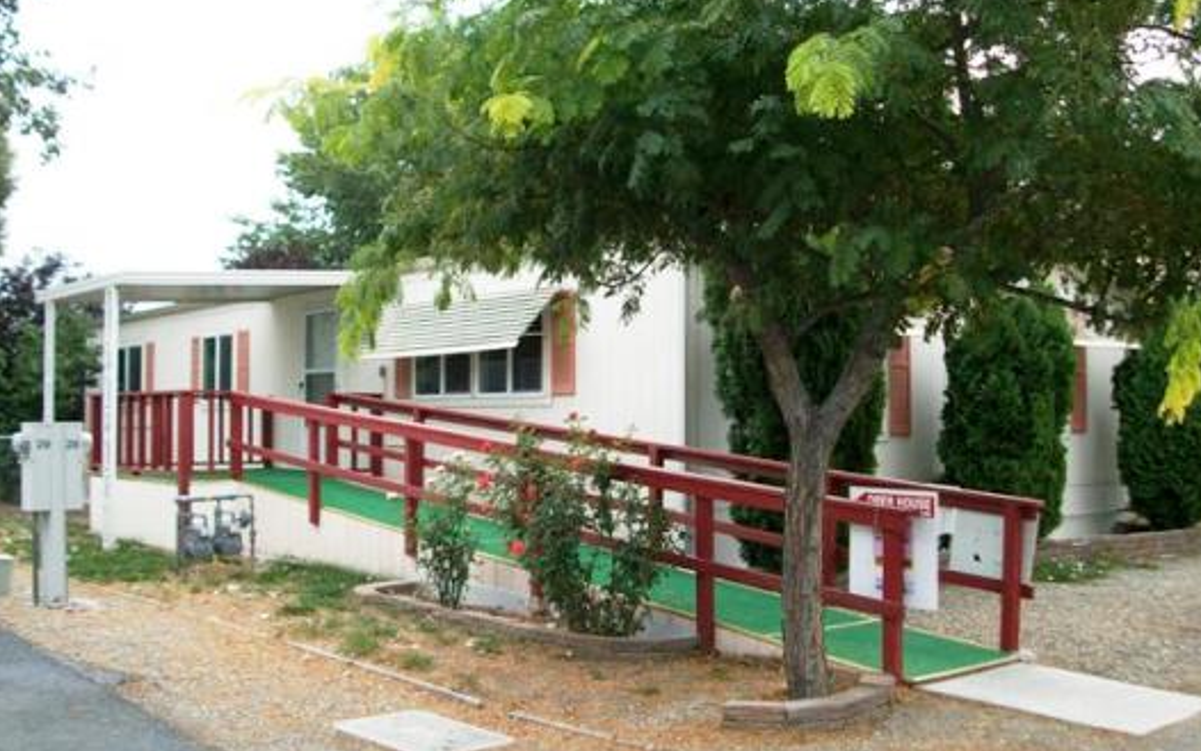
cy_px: 378
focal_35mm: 37
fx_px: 1211
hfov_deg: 52.7
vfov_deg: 34.5
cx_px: 612
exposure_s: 1/307
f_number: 2.8
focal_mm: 5.7
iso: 64
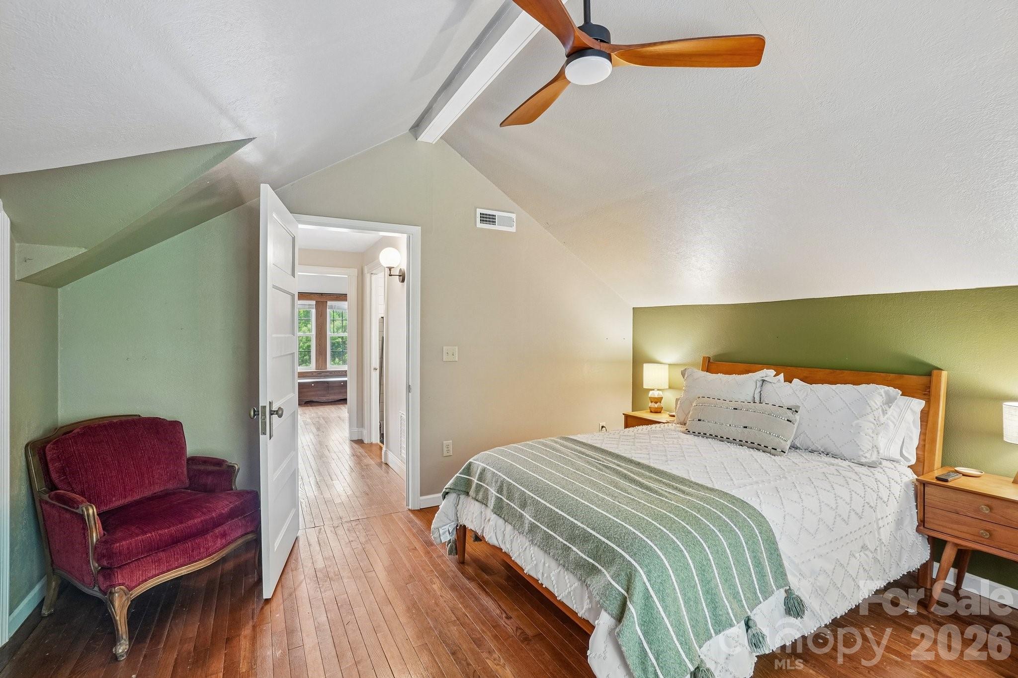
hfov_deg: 100.4
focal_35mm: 15
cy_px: 339
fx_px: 424
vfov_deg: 77.3
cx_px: 509
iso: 400
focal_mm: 10
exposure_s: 1/8
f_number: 8
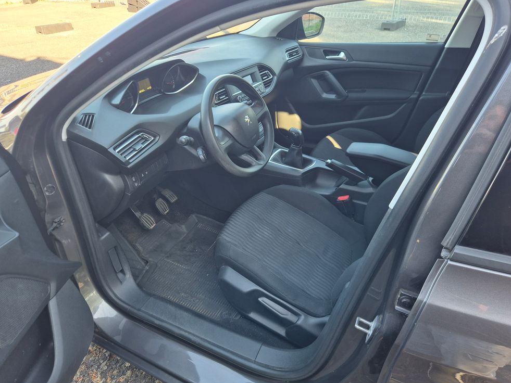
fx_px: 354
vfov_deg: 56.8
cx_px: 250
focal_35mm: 24
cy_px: 190
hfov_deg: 71.6
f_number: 1.8
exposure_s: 1/180
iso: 125
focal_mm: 5.4
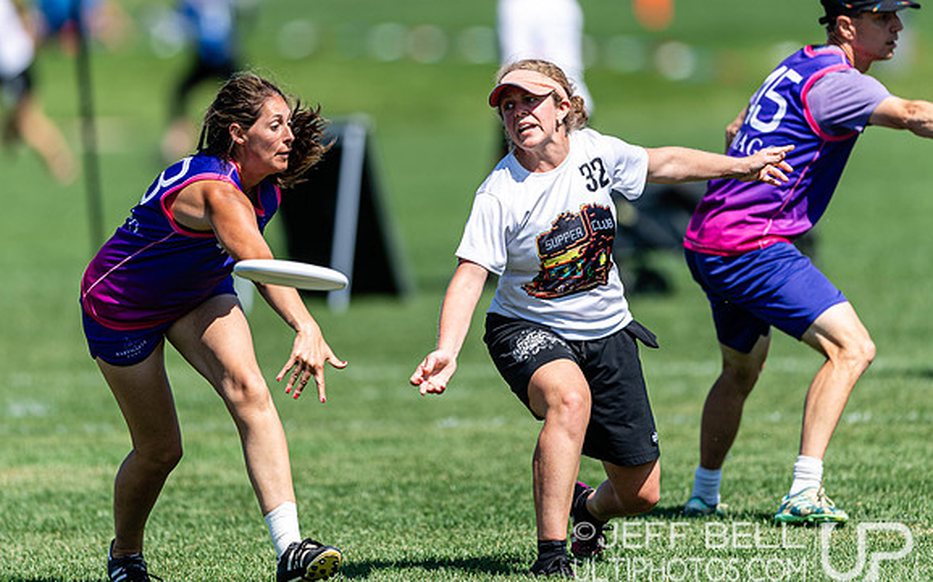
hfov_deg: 4.0
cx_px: 466
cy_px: 197
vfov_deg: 2.5
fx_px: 13499
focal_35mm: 531
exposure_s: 1/2000
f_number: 2.8
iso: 100
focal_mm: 400
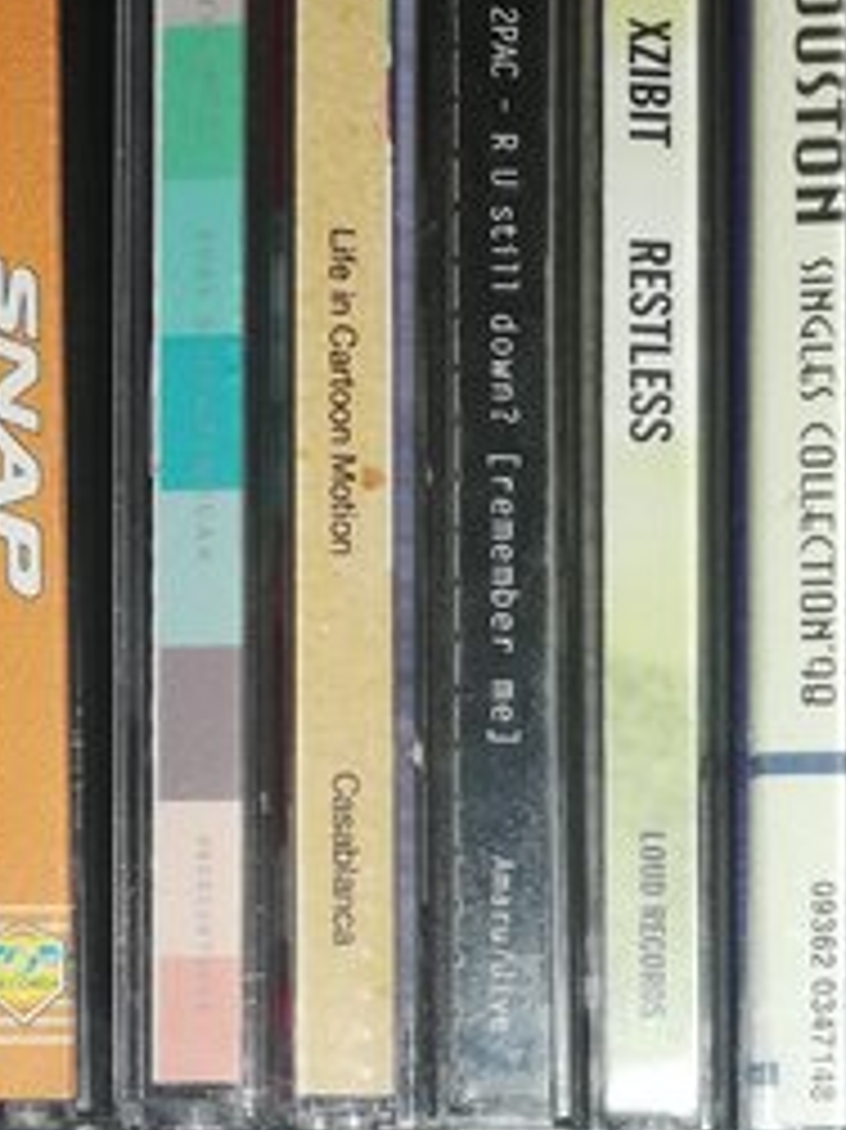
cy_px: 1153
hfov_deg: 17.0
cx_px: 994
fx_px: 2707
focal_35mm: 83
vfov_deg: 22.6
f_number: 2.2
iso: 80
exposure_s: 1/50
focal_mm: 3.81
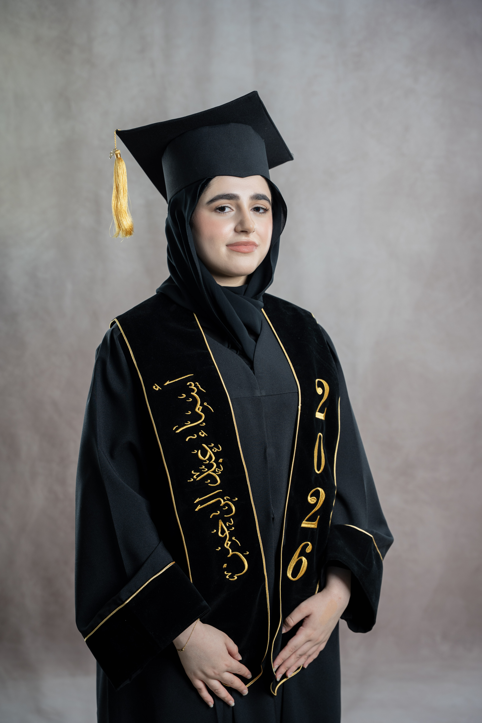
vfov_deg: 35.2
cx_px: 241
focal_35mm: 57
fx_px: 1139
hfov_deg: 23.9
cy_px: 362
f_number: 4
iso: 125
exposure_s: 1/100
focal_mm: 56.7
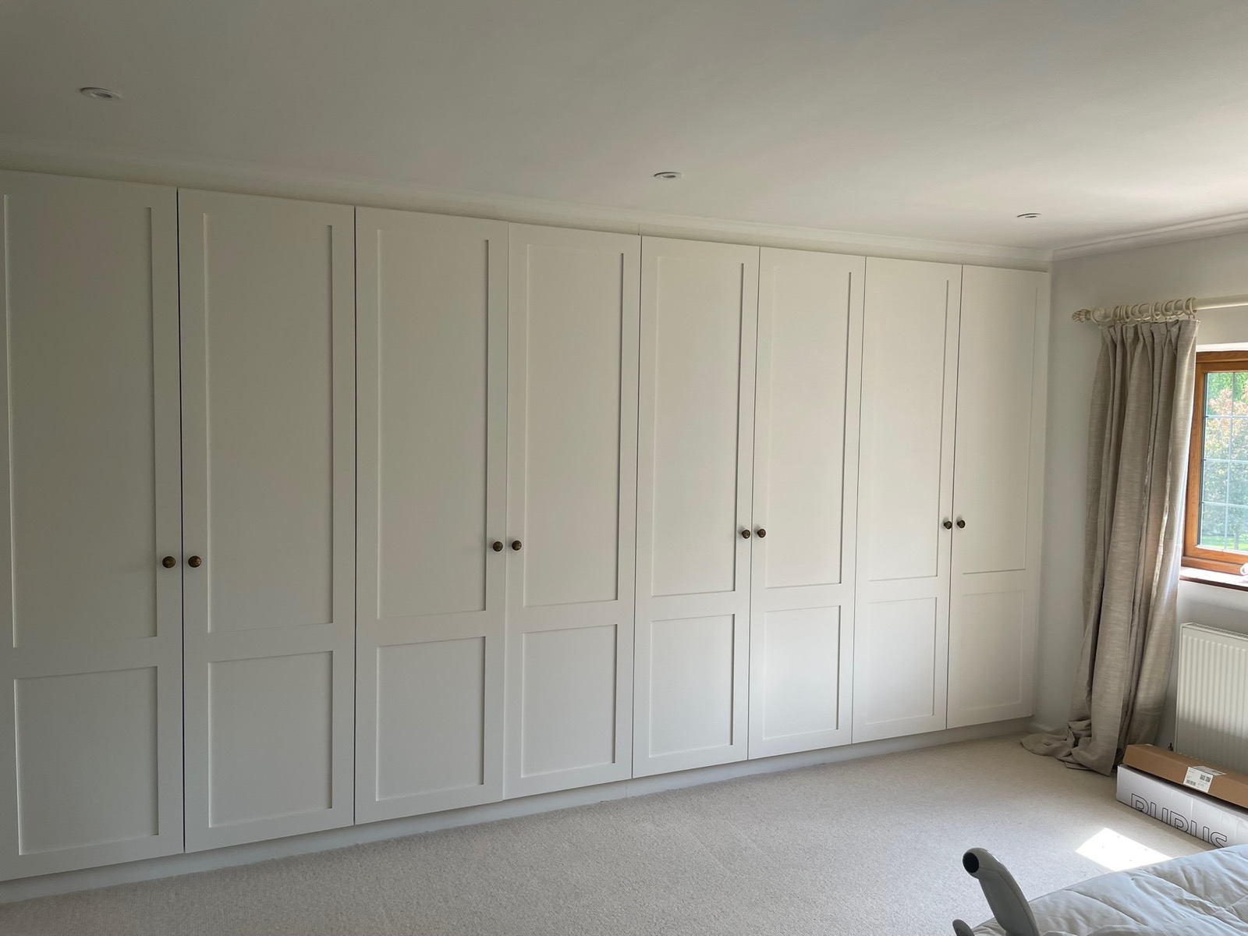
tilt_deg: -4.2
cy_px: 468
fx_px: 937
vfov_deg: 53.1
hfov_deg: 67.3
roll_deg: -1.3
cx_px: 624
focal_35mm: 26
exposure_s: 1/139
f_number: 1.6
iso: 32
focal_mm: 4.2
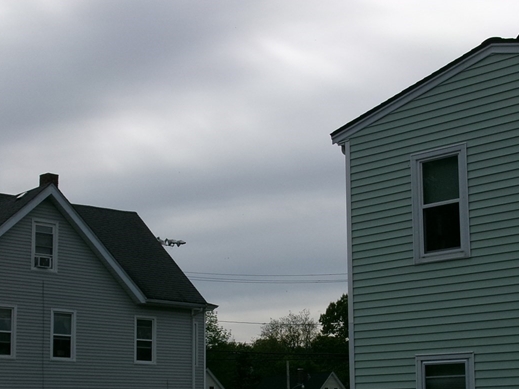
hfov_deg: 27.4
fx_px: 1064
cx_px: 308
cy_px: 282
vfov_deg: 20.6
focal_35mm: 71
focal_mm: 6.4
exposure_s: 1/170
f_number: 11.8
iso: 100
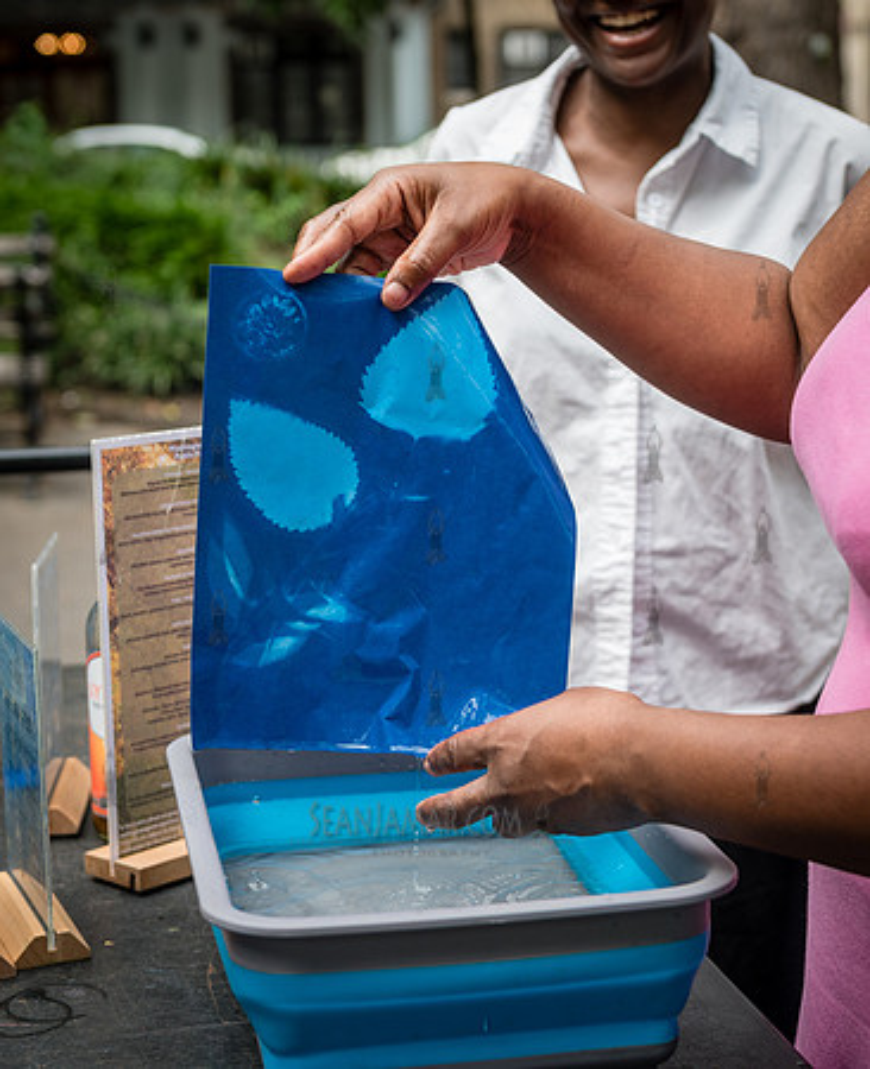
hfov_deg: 22.1
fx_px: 2229
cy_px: 534
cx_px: 516
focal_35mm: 70
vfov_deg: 27.0
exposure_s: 1/500
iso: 400
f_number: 4
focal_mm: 50
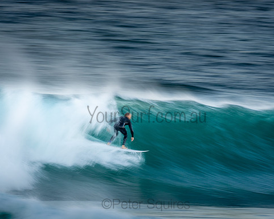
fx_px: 6886
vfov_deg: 1.8
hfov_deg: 2.3
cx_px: 146
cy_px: 110
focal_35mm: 849
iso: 100
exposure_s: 1/15
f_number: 13
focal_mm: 500
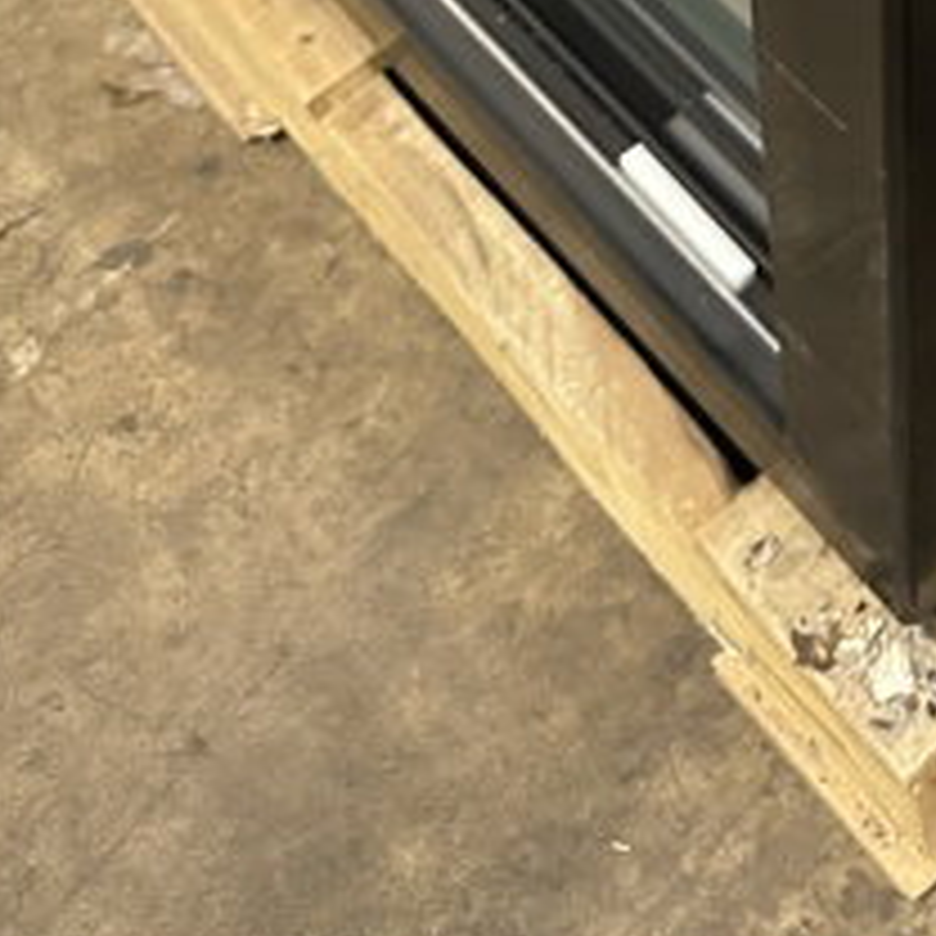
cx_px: 1323
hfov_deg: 18.9
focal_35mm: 83
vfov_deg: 18.1
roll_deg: -11.0
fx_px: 2539
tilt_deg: -43.3
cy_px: -556
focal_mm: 6.86
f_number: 1.78
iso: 320
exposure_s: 1/60
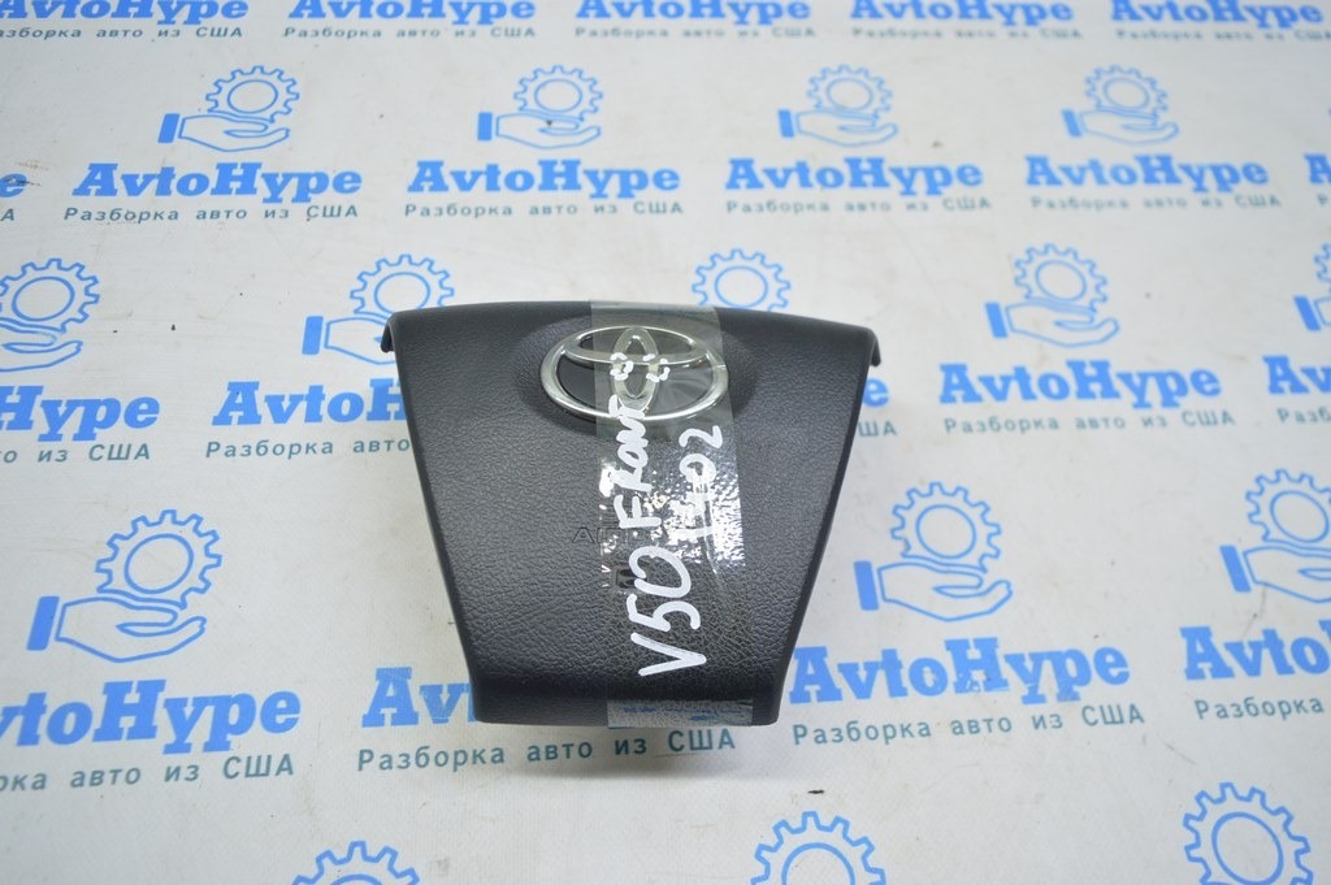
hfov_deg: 67.4
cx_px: 666
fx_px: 997
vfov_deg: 47.9
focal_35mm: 27
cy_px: 442
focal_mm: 18
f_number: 3.5
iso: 400
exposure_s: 1/50
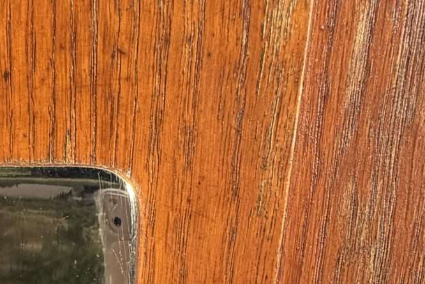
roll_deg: -2.3
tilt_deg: -20.4
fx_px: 661
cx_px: 52
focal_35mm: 56
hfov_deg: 33.9
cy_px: 400
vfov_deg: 21.2
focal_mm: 2.22
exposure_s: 1/514
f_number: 2.2
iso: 40
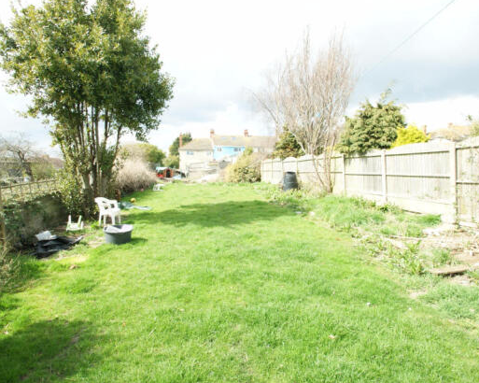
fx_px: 255
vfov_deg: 73.7
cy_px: 184
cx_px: 216
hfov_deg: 86.1
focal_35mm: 18
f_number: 8
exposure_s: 1/60
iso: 100
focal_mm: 10
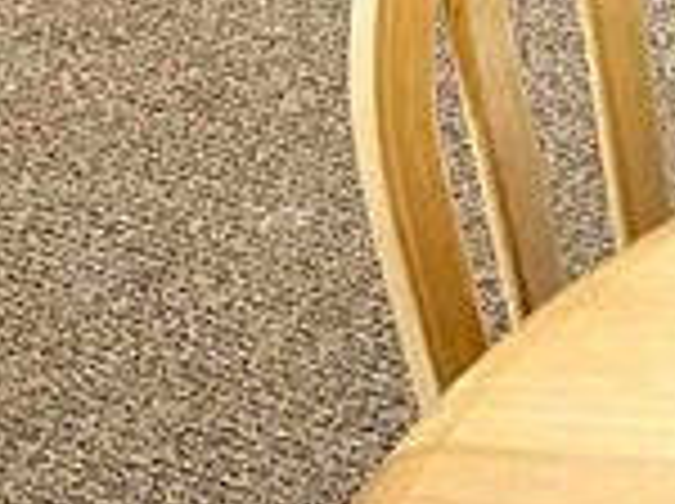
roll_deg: +1.2
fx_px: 3465
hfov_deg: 11.1
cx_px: 567
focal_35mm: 178
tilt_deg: -7.0
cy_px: -1094
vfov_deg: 7.2
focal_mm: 4.2
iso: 250
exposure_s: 1/60
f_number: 1.6
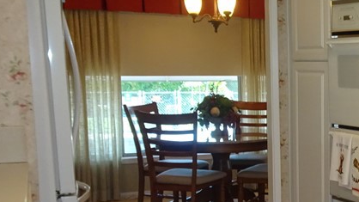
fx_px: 609
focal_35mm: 64
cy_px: 158
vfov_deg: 18.7
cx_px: 406
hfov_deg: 29.3
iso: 200
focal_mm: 4.1
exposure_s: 1/30
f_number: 3.5
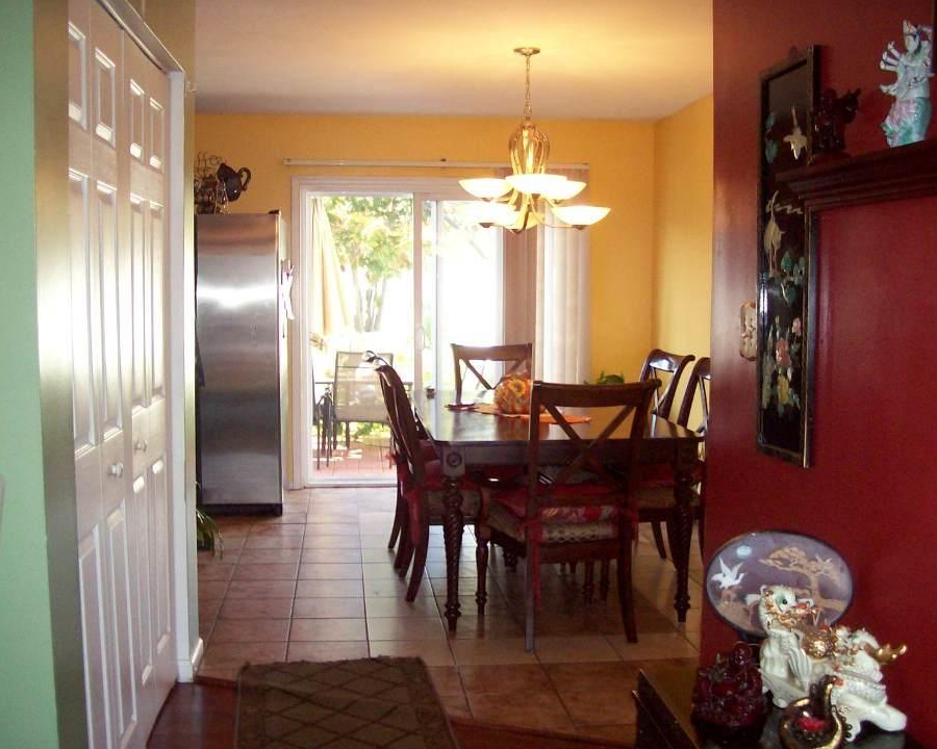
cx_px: 457
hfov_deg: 45.8
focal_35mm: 40
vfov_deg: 37.3
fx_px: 1109
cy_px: 398
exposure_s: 1/64
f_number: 2.7
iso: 140
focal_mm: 6
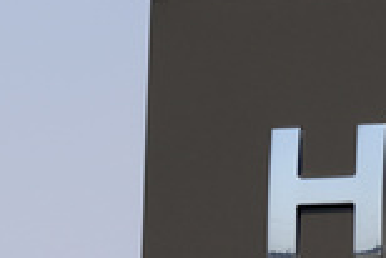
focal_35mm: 1328
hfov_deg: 1.6
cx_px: 311
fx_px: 14252
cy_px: -242
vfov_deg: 1.0
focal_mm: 200
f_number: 4
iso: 100
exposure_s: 1/2000
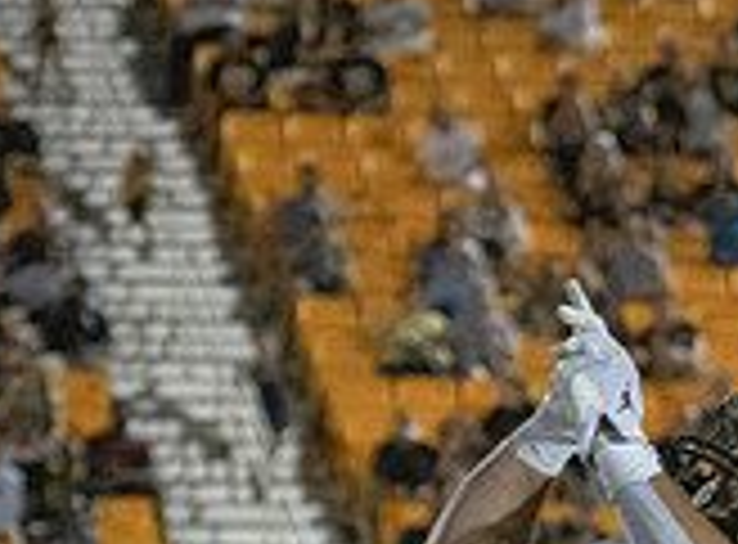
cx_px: 315
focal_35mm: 425
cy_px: 874
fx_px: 9008
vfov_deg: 3.4
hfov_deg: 4.7
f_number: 4.5
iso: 20000
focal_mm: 100
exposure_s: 1/1000
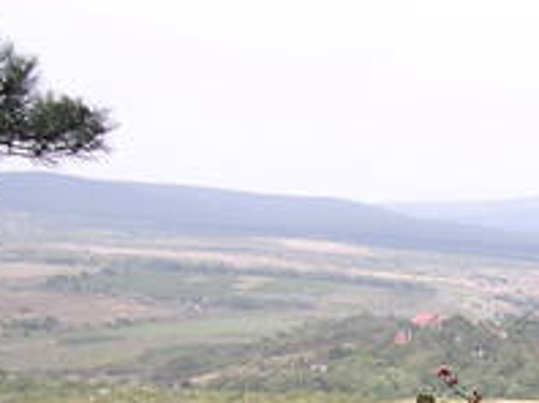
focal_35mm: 123
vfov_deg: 11.7
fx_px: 1913
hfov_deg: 15.4
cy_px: 536
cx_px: 678
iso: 100
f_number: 2.8
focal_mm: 5.8
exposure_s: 1/356
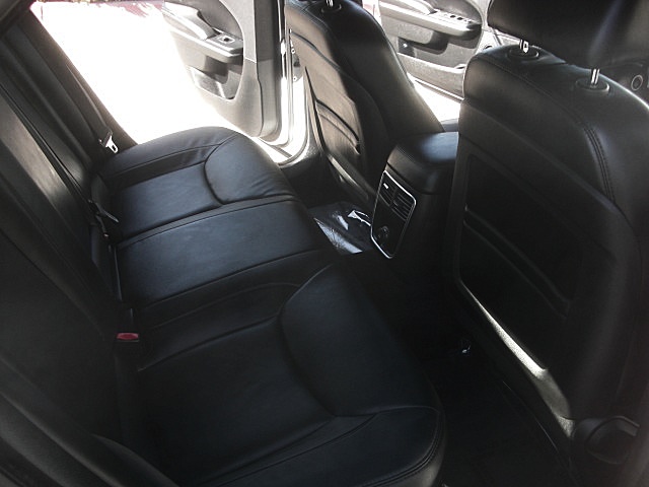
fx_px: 675
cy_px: 244
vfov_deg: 39.7
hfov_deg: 51.4
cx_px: 324
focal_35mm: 36
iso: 100
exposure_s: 1/100
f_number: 2.8
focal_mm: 6.3
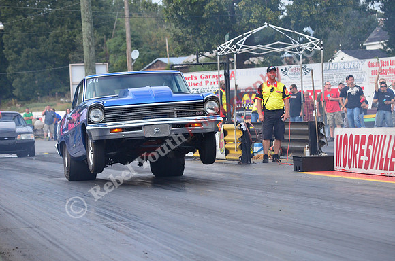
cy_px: 130
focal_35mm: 153
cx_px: 198
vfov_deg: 8.9
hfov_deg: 13.4
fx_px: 1675
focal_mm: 102
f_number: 7.1
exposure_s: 1/800
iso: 1000
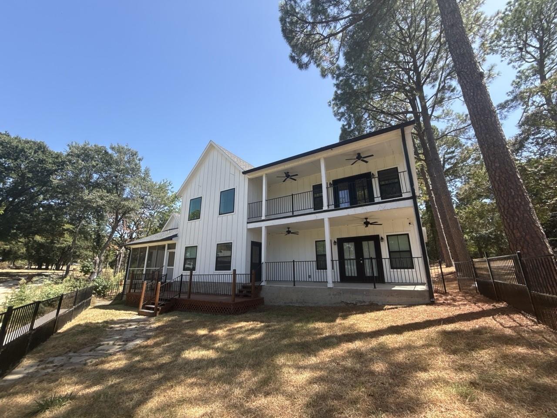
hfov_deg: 102.1
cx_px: 278
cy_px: 209
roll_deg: -0.1
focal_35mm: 14
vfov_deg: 85.7
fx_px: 225
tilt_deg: +15.9
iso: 50
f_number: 2.2
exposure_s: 1/742
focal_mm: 2.22
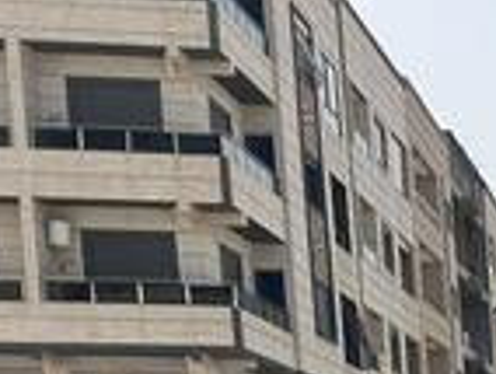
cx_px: 1125
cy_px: 851
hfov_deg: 13.2
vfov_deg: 10.9
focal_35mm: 119
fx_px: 1708
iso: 50
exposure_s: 1/3077
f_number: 1.5
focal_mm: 5.7
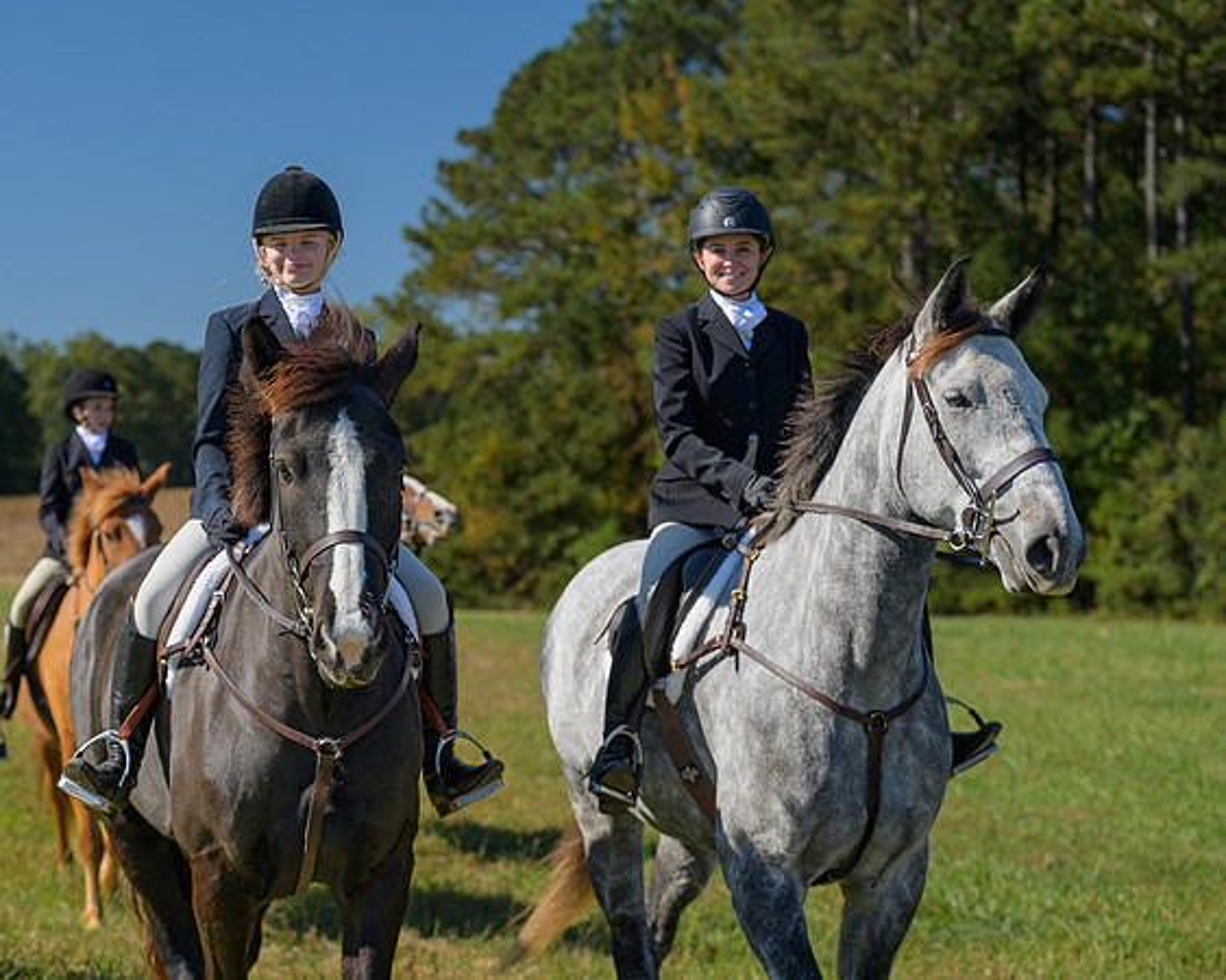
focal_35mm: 81
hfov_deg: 23.4
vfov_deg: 18.8
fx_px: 2953
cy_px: 484
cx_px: 466
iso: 200
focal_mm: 70
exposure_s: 1/1000
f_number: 4
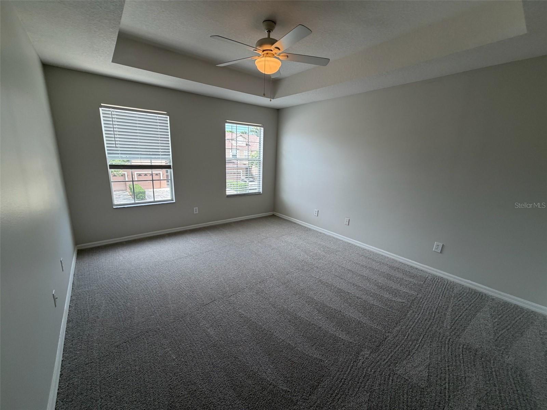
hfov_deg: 102.1
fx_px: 221
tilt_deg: -13.1
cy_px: 205
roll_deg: -1.6
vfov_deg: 85.7
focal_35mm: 14
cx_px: 274
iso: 80
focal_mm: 2.22
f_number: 2.2
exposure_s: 1/120
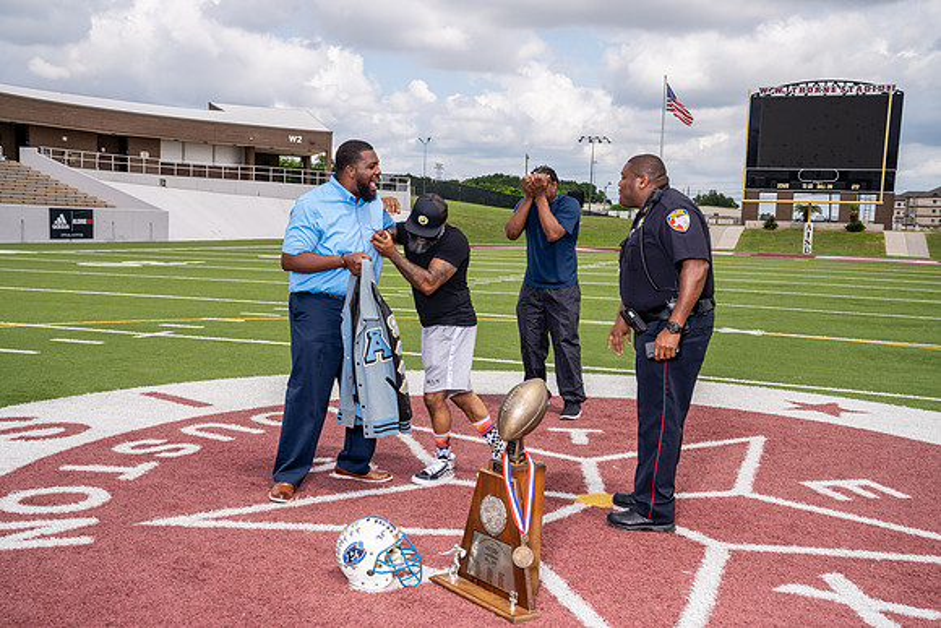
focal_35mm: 38
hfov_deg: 50.7
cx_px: 470
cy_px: 314
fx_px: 993
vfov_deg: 35.1
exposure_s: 1/200
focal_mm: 38
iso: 100
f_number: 11
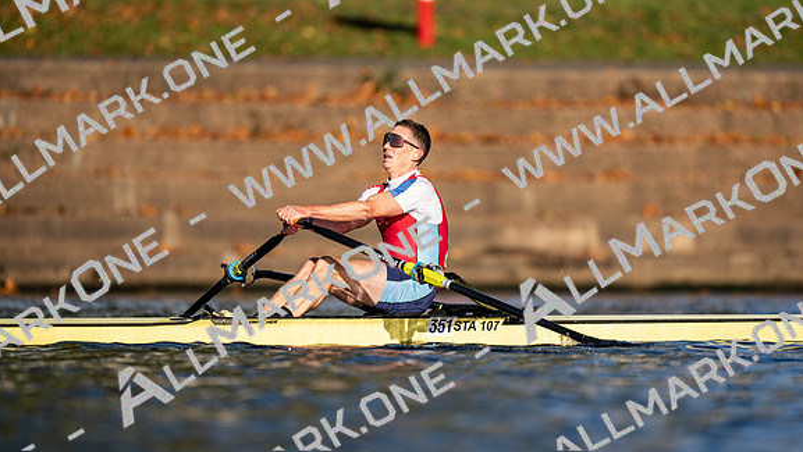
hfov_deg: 3.4
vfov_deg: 1.9
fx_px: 13461
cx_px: 401
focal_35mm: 632
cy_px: 212
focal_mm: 600
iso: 110
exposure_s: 1/2500
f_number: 4
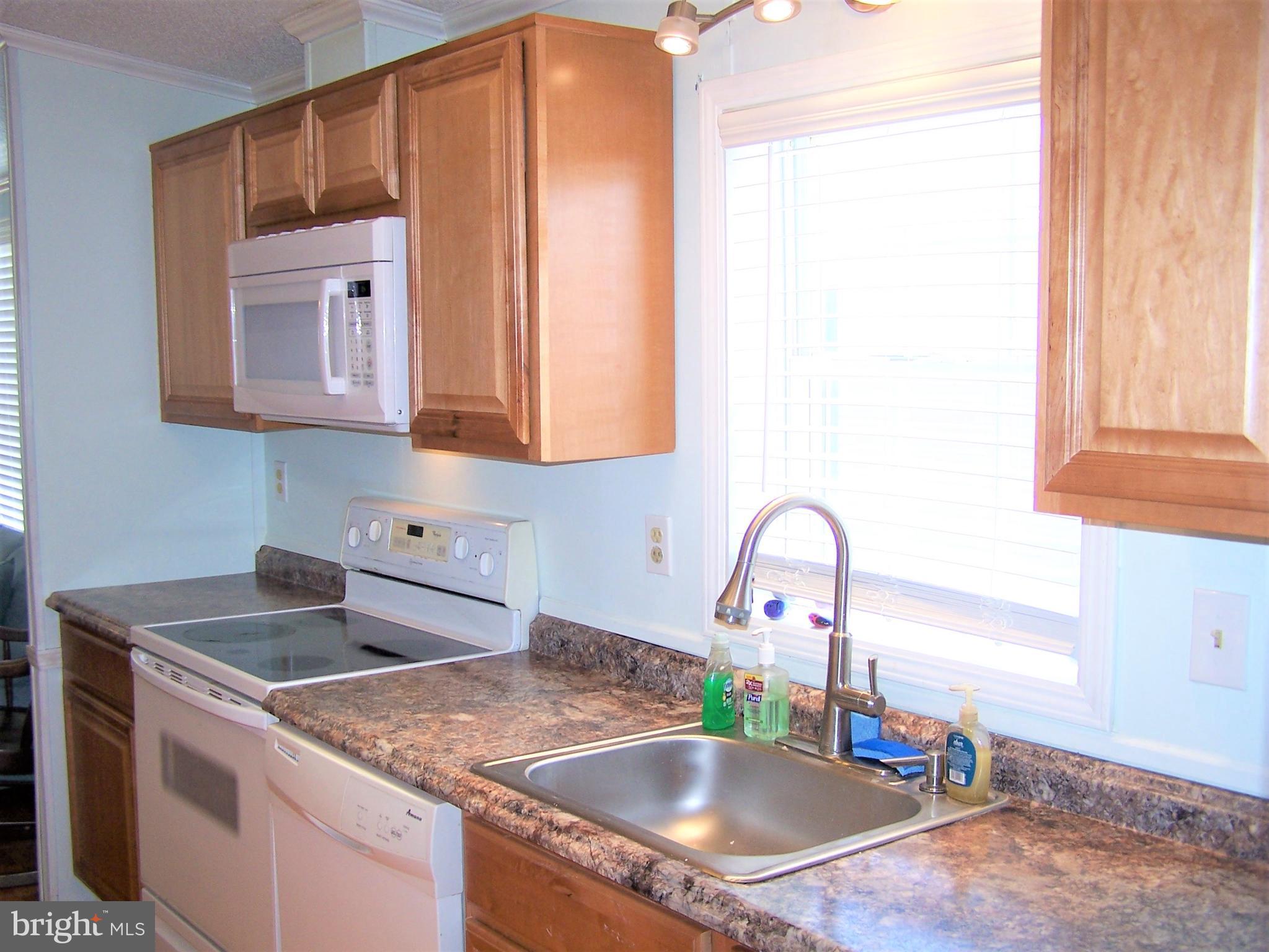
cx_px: 634
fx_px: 1393
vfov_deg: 37.7
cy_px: 476
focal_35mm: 38
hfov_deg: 49.0
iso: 80
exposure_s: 1/60
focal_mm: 6.3
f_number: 2.8
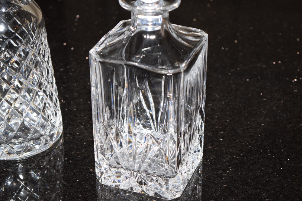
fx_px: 692
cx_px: 151
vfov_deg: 16.6
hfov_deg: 24.6
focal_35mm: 82
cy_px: 100
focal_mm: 55
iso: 1600
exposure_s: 1/60
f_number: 5.6
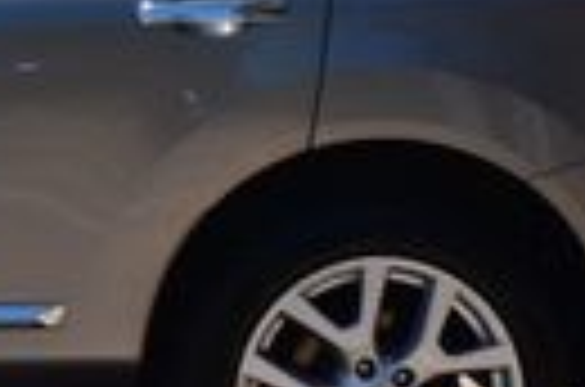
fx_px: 3477
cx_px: -279
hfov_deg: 9.4
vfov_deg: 6.3
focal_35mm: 214
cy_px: -176
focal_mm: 29
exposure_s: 1/500
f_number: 11
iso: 280
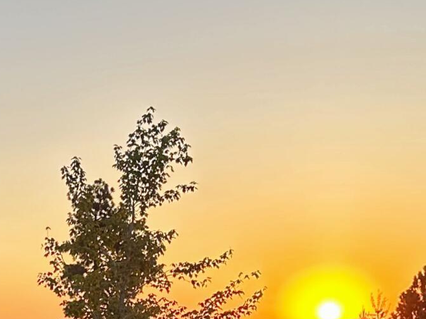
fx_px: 1317
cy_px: 435
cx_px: 120
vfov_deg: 13.3
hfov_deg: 18.3
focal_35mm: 107
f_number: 1.78
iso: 80
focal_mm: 6.86
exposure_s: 1/872
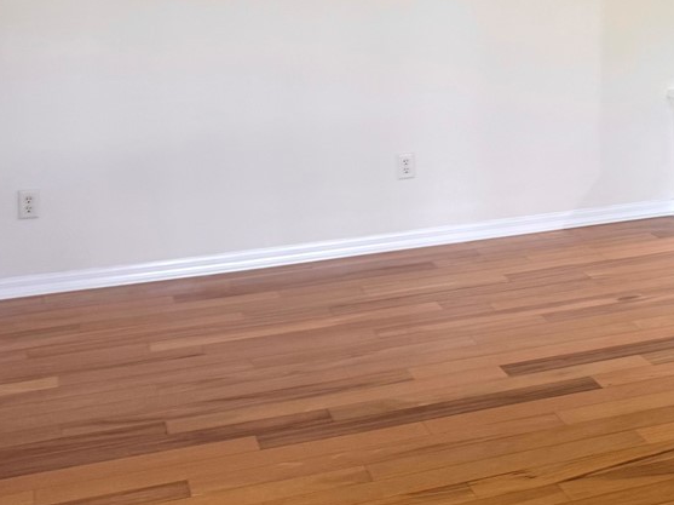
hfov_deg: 26.2
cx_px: 728
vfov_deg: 20.5
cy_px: -13
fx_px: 1343
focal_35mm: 69
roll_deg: +0.7
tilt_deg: -3.3
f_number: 1.78
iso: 100
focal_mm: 6.76
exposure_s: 1/60
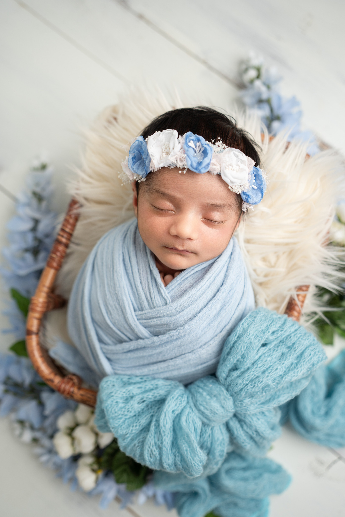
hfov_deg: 37.9
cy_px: 258
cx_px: 172
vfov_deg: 54.4
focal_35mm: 35
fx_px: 503
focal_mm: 35
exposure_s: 1/20
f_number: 2.8
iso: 125
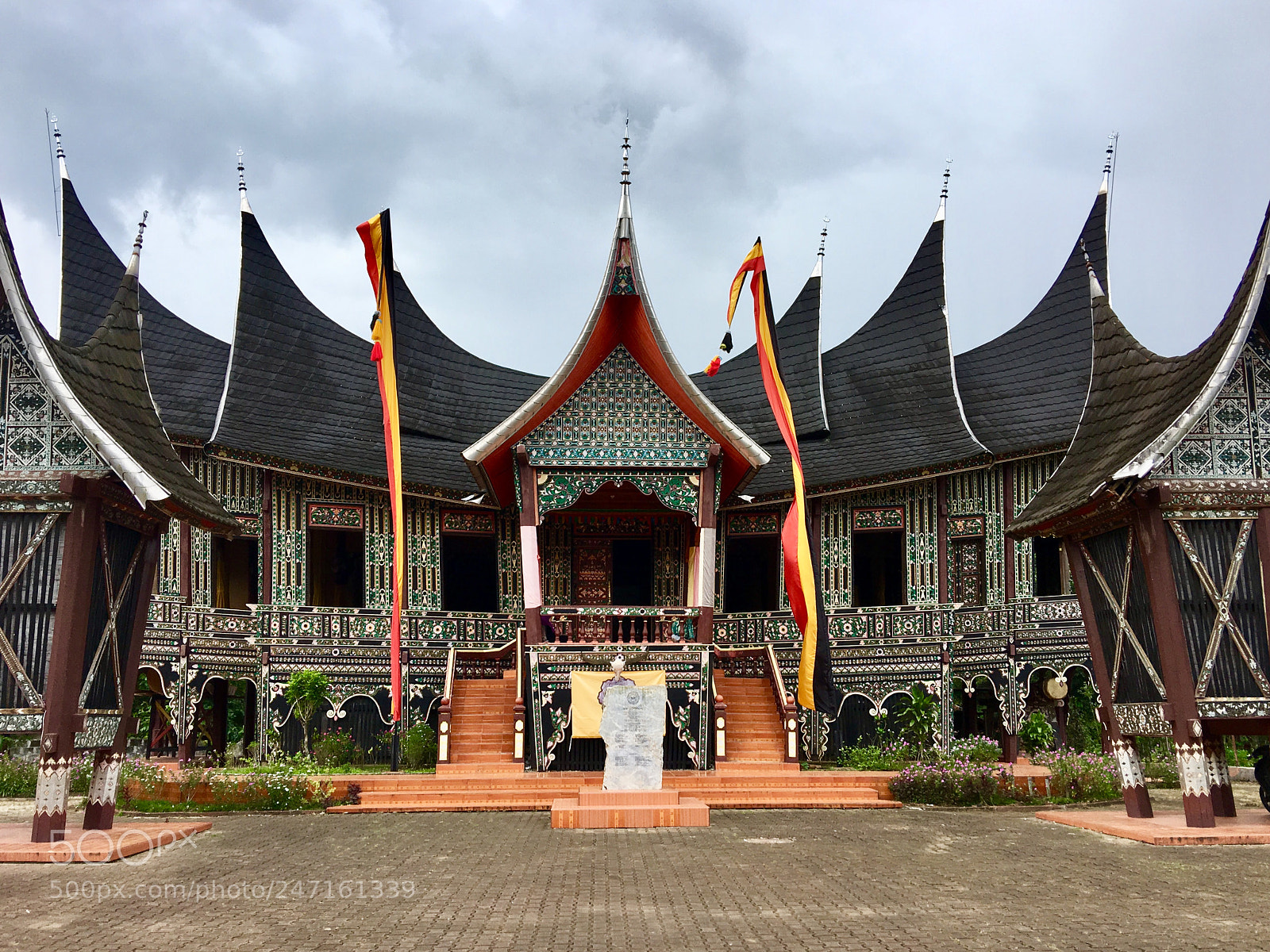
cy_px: 476
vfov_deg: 48.2
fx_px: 1064
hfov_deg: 61.7
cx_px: 635
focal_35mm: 29
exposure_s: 1/769
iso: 25
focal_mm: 4.15
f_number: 2.2
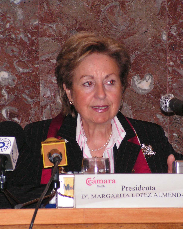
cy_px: 114
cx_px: 100
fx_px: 1273
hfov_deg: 8.2
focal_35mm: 188
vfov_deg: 10.3
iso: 200
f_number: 3.4
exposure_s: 1/160
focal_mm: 24
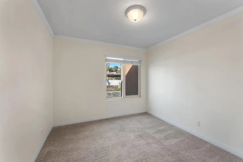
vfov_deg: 81.3
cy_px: 81
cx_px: 122
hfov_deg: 104.2
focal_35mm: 14
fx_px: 95
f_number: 9
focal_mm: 14
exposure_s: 1/3
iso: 640
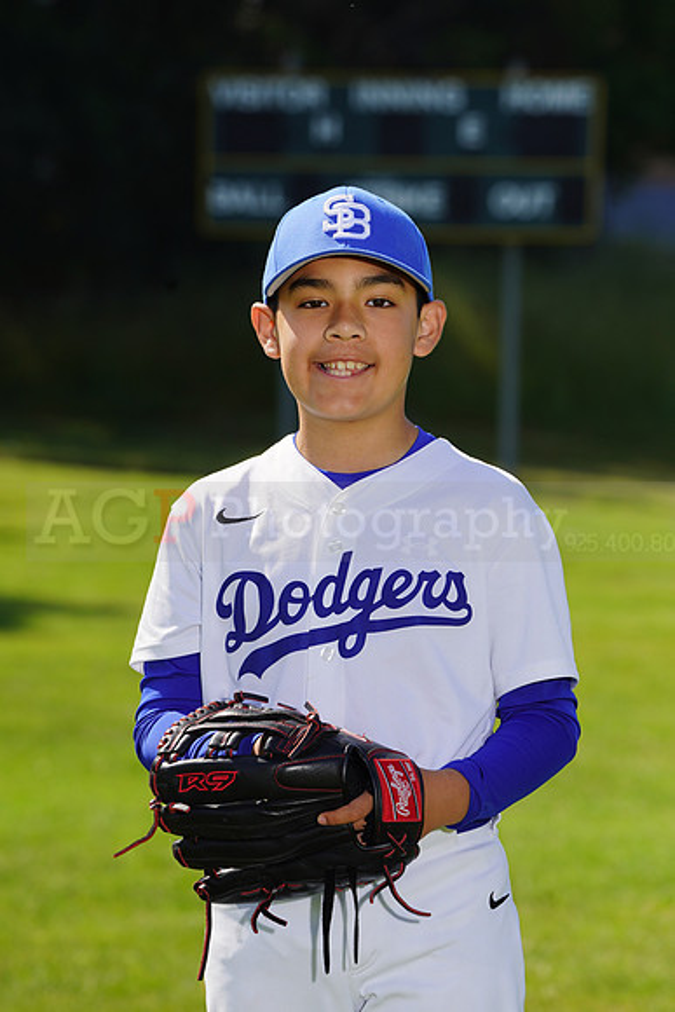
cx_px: 338
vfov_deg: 9.2
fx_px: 6296
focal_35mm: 224
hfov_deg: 6.1
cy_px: 506
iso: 100
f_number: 9
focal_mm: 224
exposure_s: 1/250
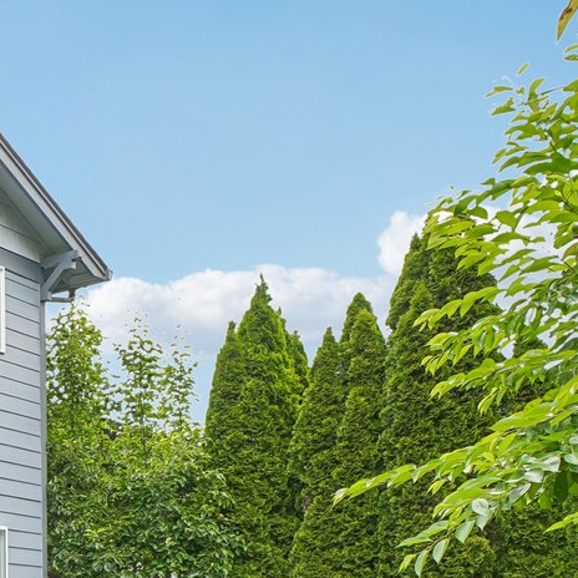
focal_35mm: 60
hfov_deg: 21.3
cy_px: 650
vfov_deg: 26.2
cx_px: -402
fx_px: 1133
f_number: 8
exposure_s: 1/200
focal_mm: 16
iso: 400
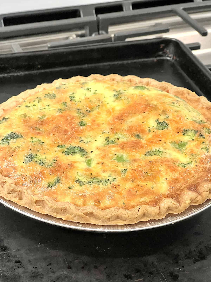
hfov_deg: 19.1
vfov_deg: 25.3
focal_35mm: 77
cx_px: 106
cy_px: 141
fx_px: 626
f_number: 2.8
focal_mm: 9
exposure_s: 1/60
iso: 500
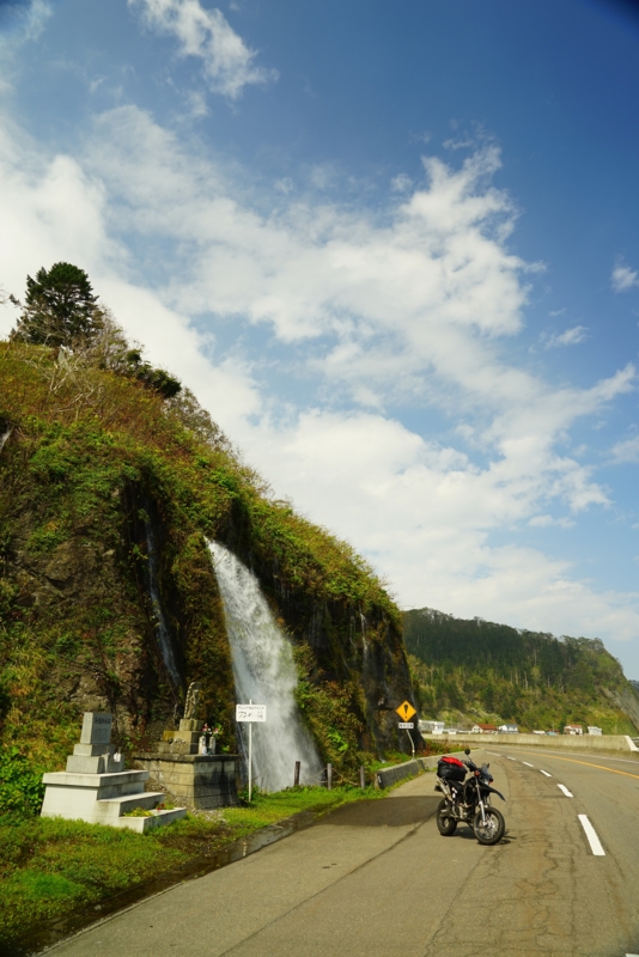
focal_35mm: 24
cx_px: 320
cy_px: 478
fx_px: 638
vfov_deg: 73.7
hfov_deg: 53.2
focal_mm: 24
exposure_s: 1/100
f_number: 8
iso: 100
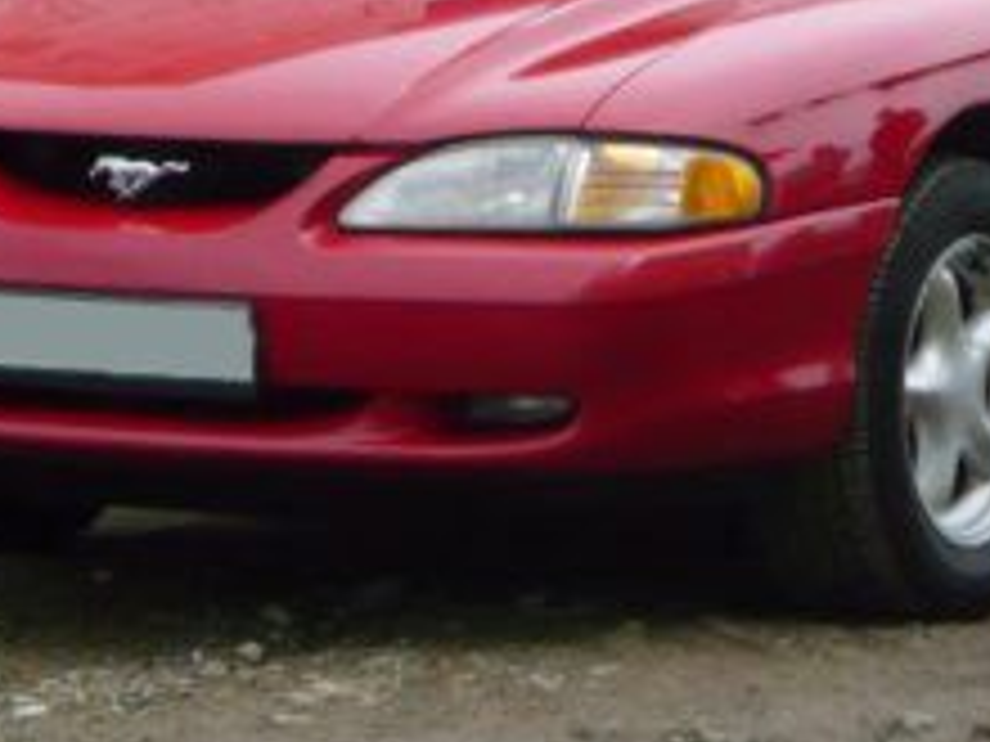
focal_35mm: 305
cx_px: 670
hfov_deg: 6.5
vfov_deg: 4.9
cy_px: 67
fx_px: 8723
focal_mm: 18.4
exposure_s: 1/320
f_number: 4.7
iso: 100
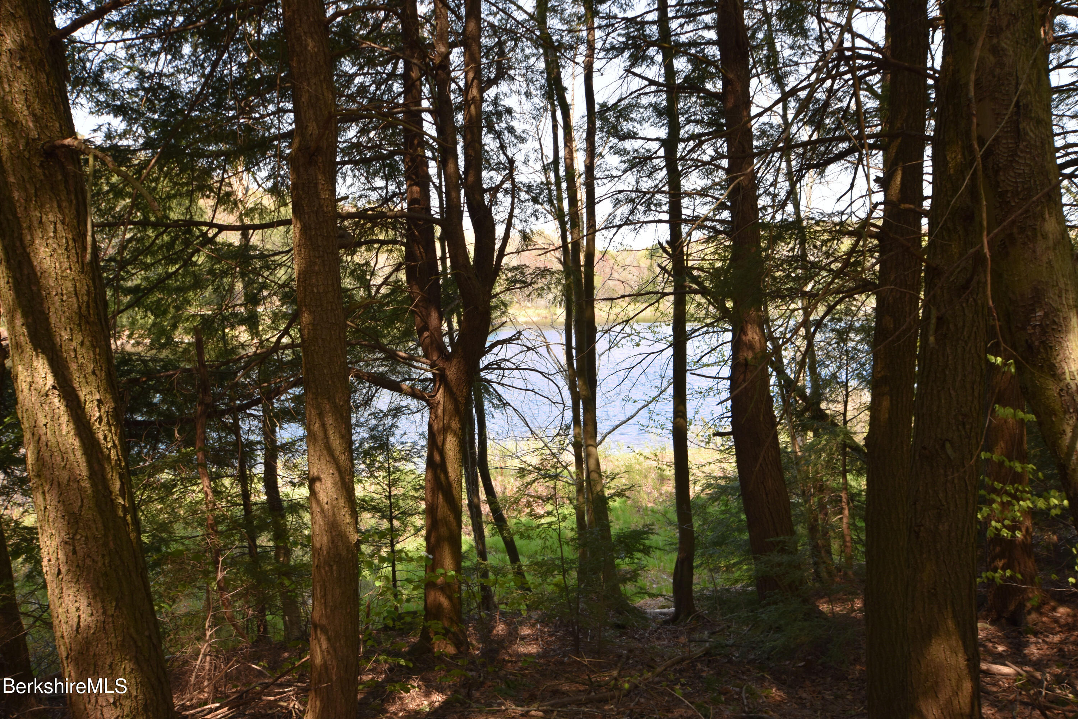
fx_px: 898
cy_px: 360
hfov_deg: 61.9
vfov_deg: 43.6
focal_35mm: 30
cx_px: 539
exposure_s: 1/125
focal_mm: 20
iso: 140
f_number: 5.6
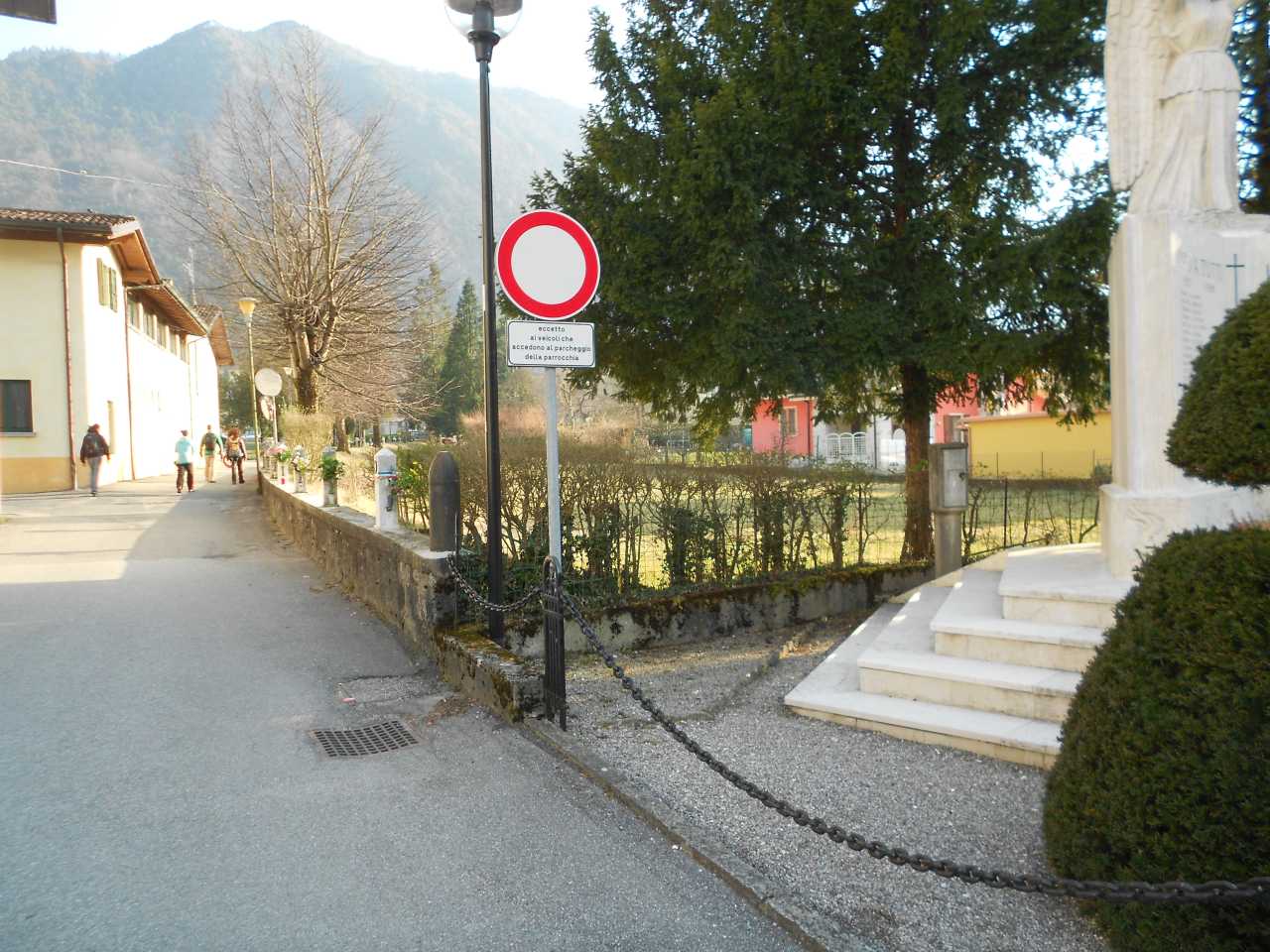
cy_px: 476
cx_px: 635
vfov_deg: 53.1
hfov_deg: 67.3
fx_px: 954
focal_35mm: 26
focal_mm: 4.6
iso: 80
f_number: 3.2
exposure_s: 1/125
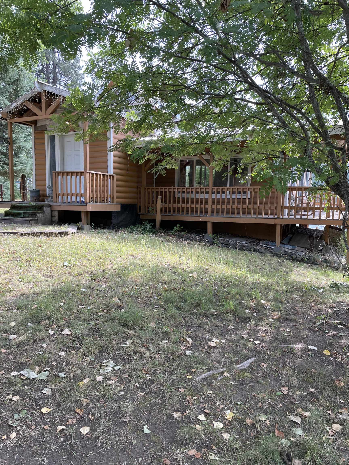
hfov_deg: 53.1
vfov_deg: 67.3
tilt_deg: -5.7
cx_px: 174
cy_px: 232
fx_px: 350
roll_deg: -0.4
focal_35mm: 26
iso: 32
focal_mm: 4.2
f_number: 1.6
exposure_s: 1/216
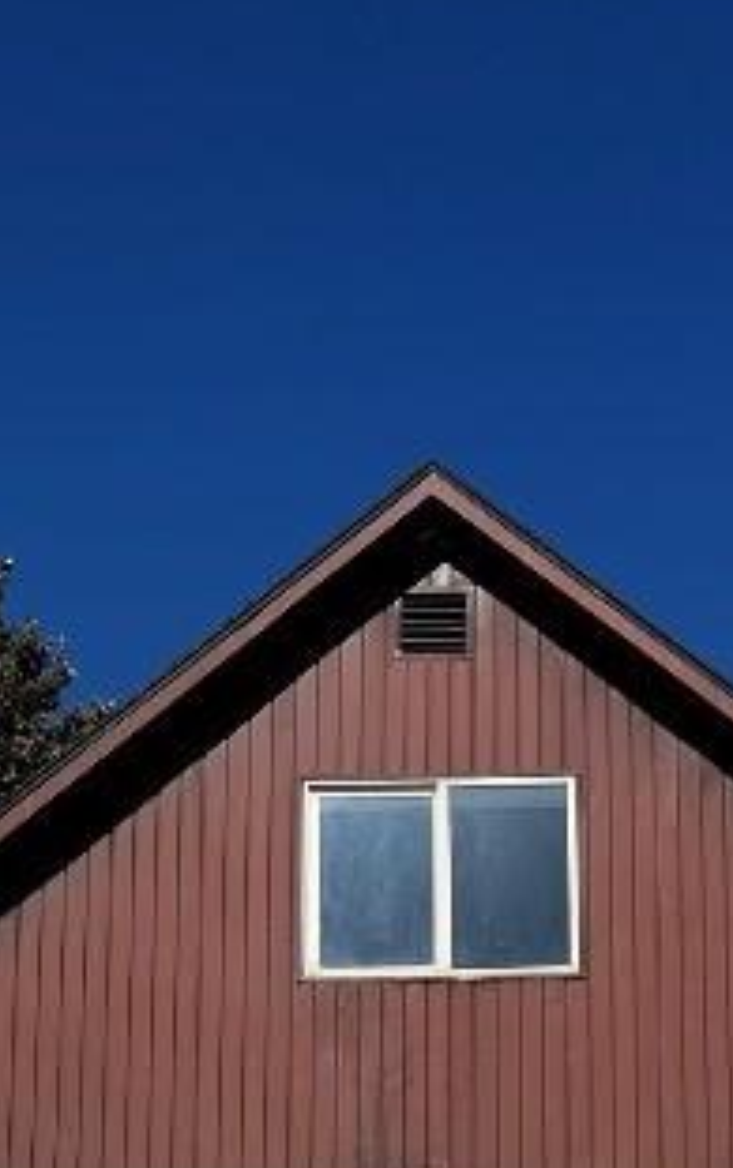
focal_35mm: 68
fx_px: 2168
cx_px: 413
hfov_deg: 19.2
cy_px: 1337
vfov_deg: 27.2
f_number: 1.5
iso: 50
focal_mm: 5.7
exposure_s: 1/11364
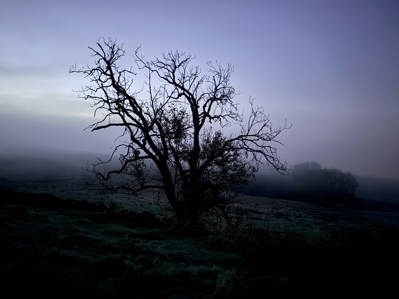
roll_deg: -1.6
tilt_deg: -2.7
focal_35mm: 24
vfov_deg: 56.8
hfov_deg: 71.6
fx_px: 277
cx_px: 200
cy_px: 150
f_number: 1.78
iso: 2000
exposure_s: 1/5
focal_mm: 6.76
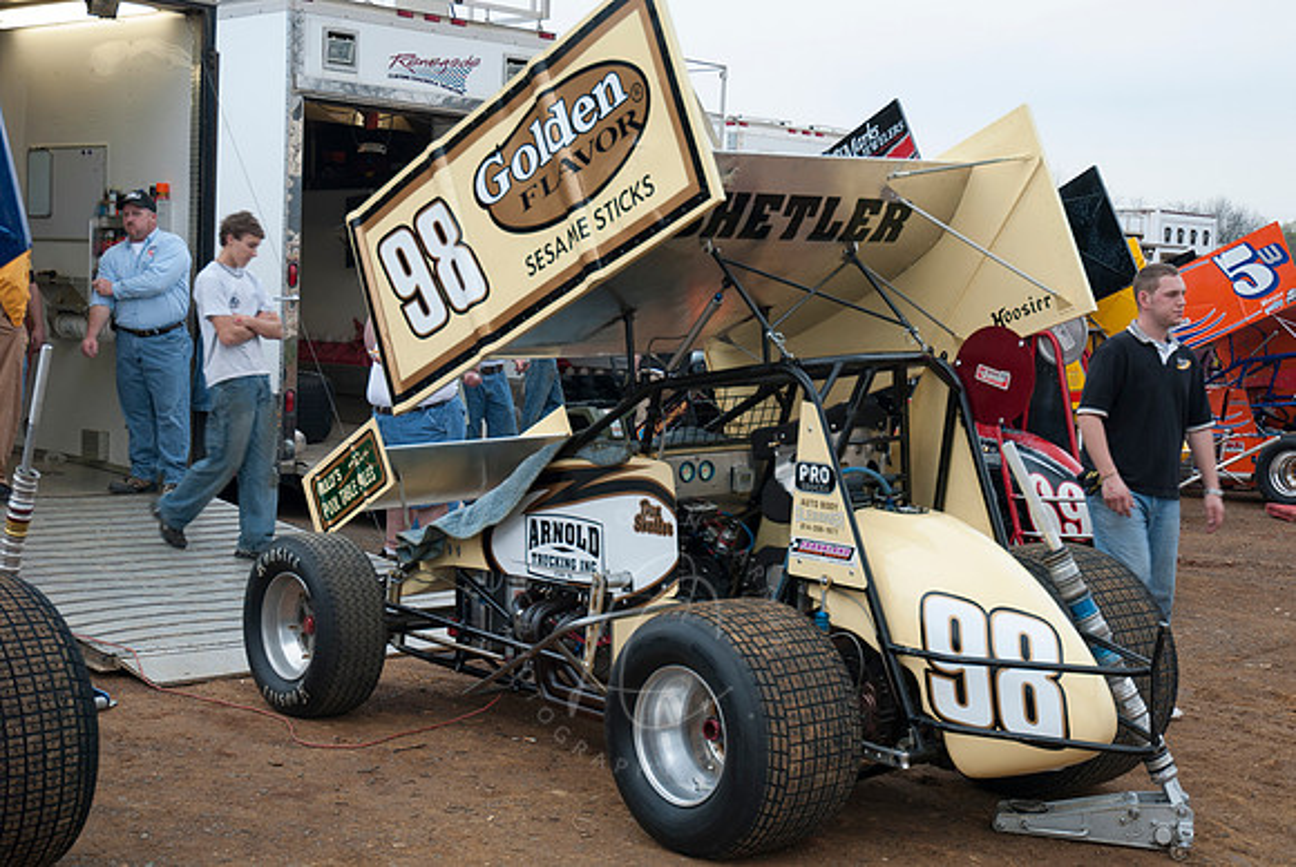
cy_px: 434
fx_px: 2054
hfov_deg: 35.0
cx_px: 648
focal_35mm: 57
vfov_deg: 23.8
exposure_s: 1/45
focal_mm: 38
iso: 200
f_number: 4.5
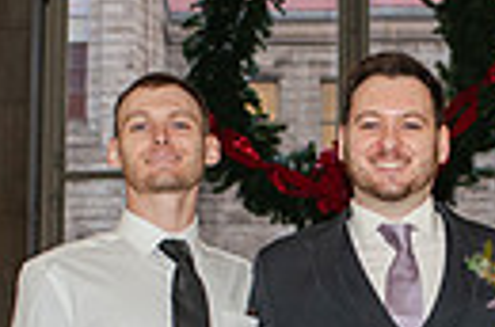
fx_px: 2442
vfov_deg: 7.6
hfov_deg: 11.5
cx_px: 402
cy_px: 461
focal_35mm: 178
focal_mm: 35
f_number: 3.5
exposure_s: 1/200
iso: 1000
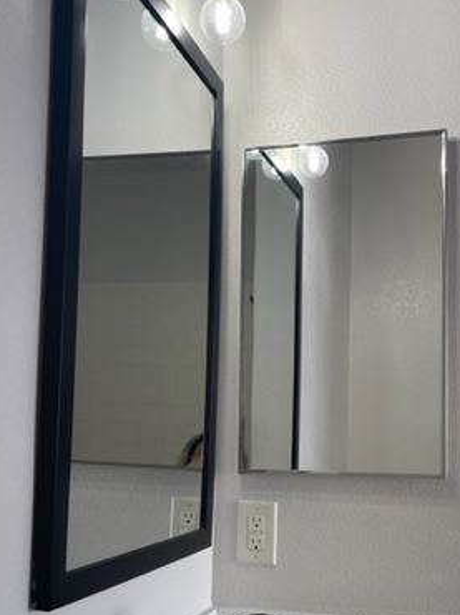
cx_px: 274
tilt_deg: +3.0
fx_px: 798
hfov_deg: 32.1
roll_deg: -1.6
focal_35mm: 45
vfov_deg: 41.8
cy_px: 384
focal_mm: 5.1
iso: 64
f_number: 1.6
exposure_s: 1/120
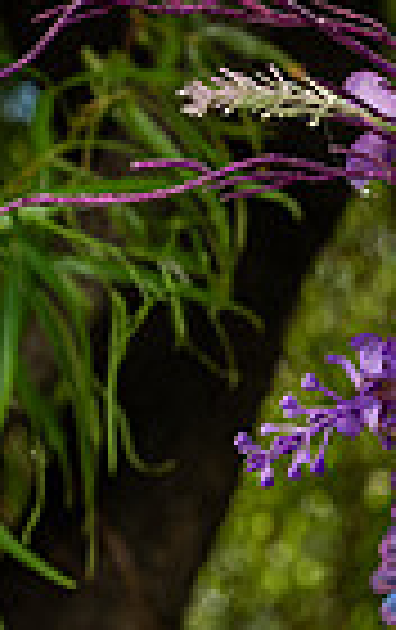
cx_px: 880
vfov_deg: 6.6
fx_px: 5400
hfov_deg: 4.1
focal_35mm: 314
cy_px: 690
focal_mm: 70
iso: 64
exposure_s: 1/200
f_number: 7.1
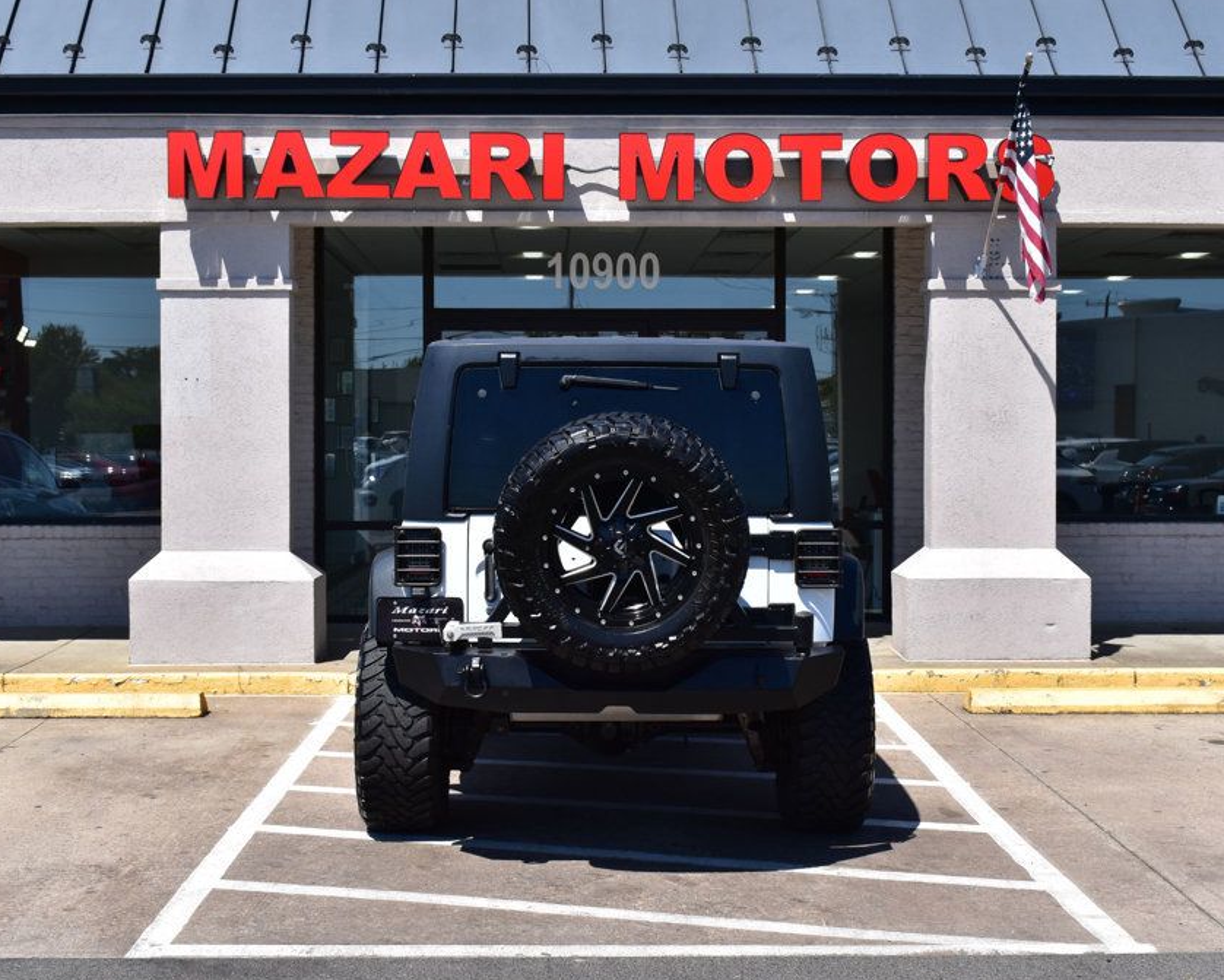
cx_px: 593
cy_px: 491
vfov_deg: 27.6
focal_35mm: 55
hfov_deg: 34.1
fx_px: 1993
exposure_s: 1/500
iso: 360
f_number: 11
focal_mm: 32
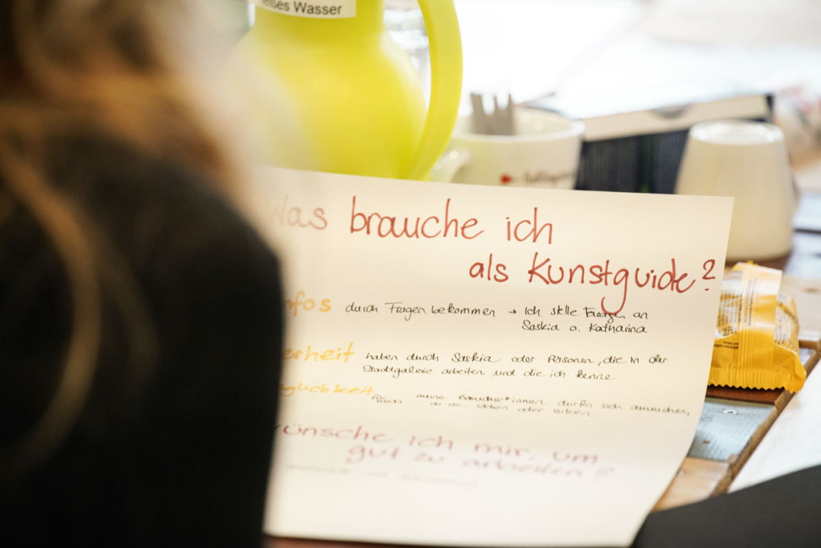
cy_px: 274
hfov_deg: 11.4
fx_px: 4106
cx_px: 410
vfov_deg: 7.6
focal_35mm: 180
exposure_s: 1/250
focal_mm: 180
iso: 5000
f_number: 3.5
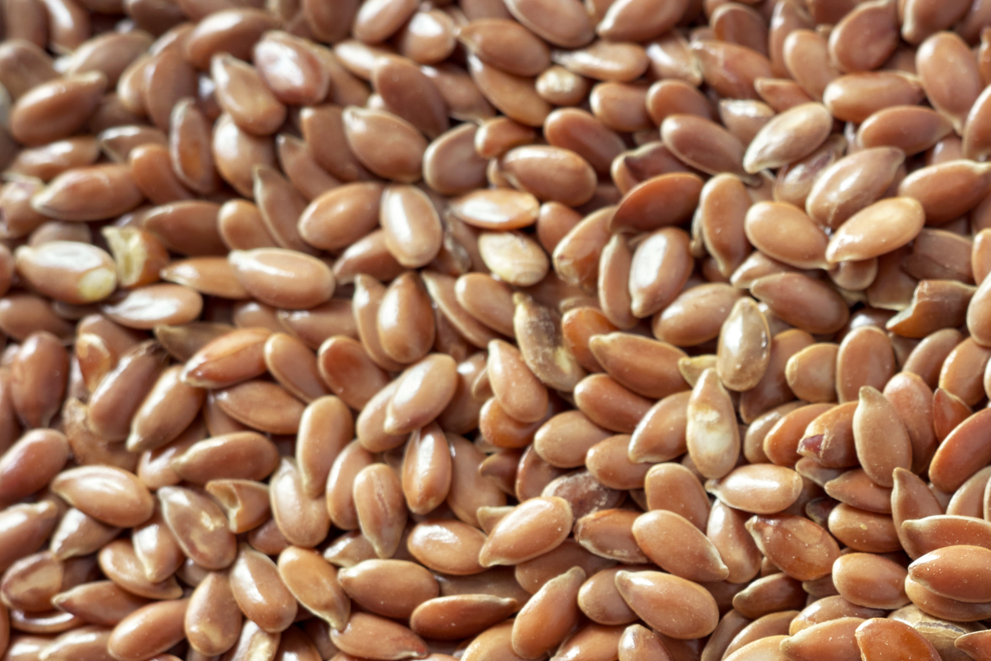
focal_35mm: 83
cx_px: 968
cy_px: 648
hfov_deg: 23.5
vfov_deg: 16.2
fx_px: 2285
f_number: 5.6
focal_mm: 26
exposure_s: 1/13
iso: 200
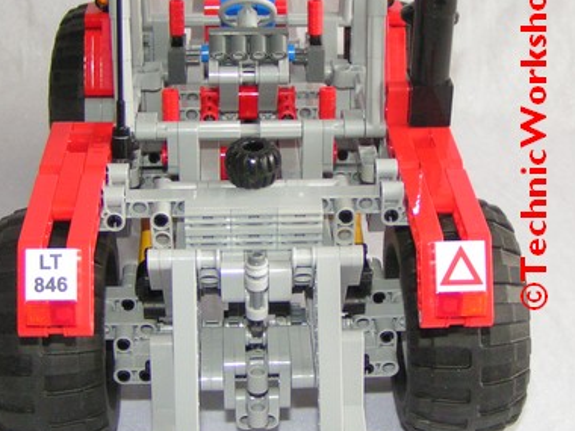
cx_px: 281
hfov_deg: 30.3
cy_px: 183
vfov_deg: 22.9
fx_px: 1063
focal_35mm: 64
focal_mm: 5.8
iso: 200
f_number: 2.8
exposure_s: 1/13
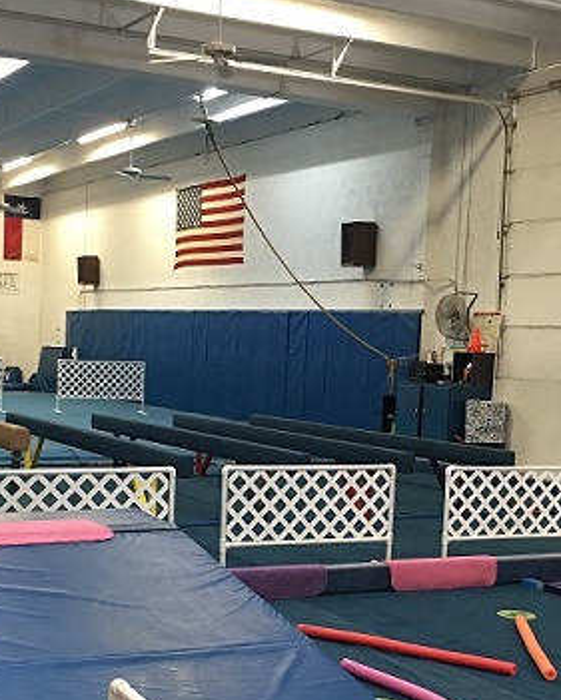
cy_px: 512
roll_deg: -1.9
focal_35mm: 61
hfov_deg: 25.0
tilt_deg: -6.4
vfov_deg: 30.5
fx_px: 1265
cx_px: 278
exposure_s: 1/15
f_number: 2.2
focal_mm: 4.15
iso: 80
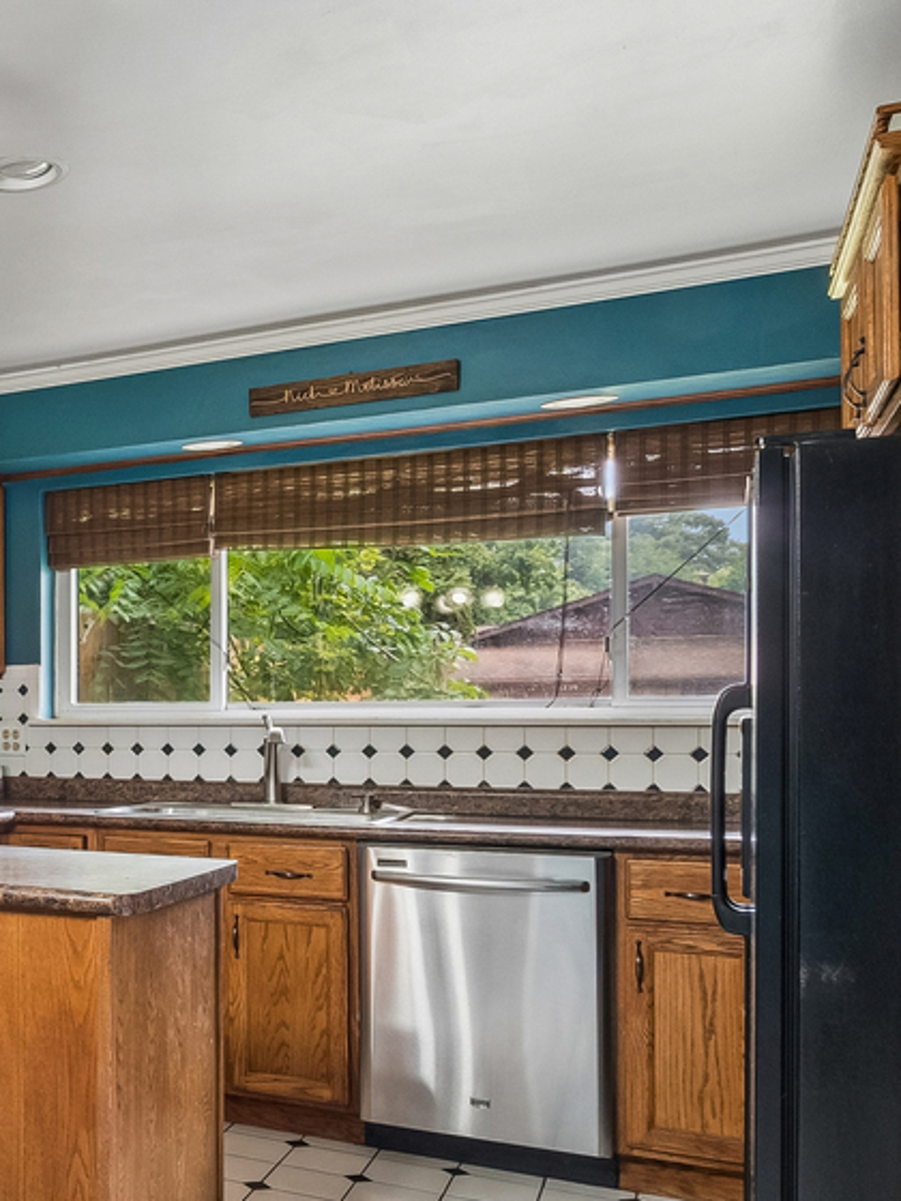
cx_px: -221
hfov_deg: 31.9
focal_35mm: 36
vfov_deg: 51.2
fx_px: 1249
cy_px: 691
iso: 400
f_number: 8
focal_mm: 7
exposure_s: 1/8
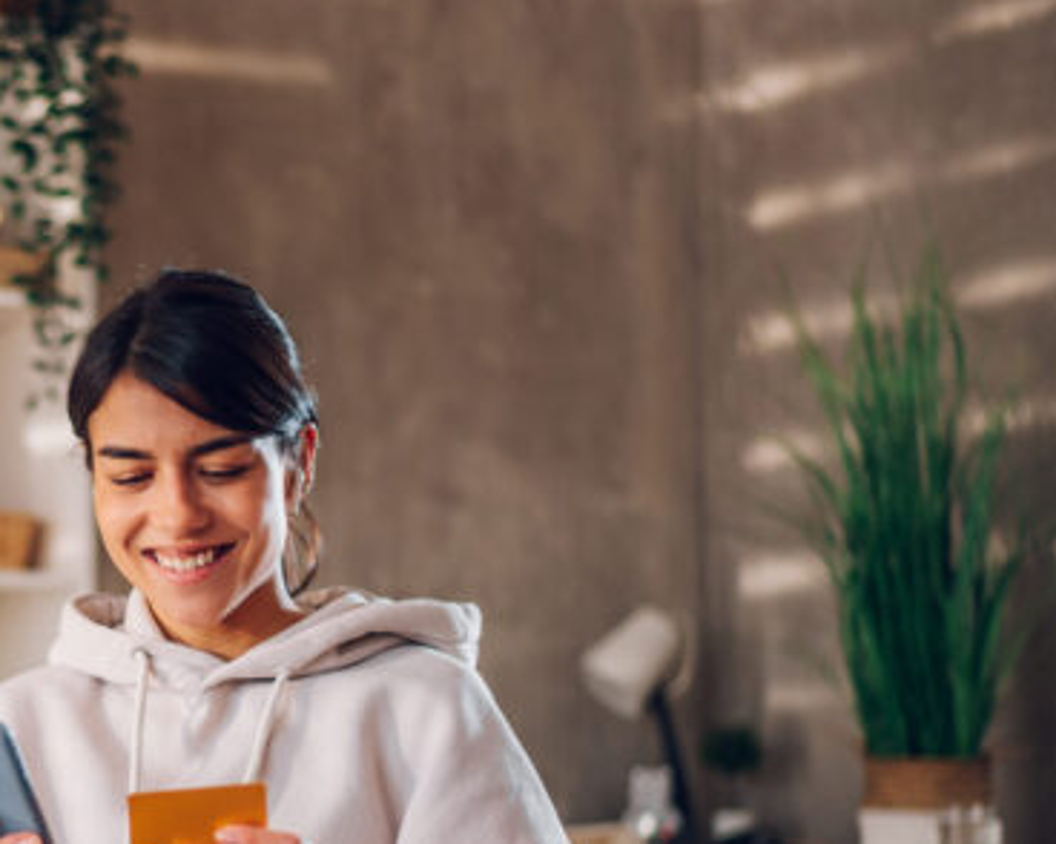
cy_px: 630
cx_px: -3
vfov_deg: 15.6
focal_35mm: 98
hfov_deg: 19.0
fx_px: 3061
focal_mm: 50
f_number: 1.8
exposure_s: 1/100
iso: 400
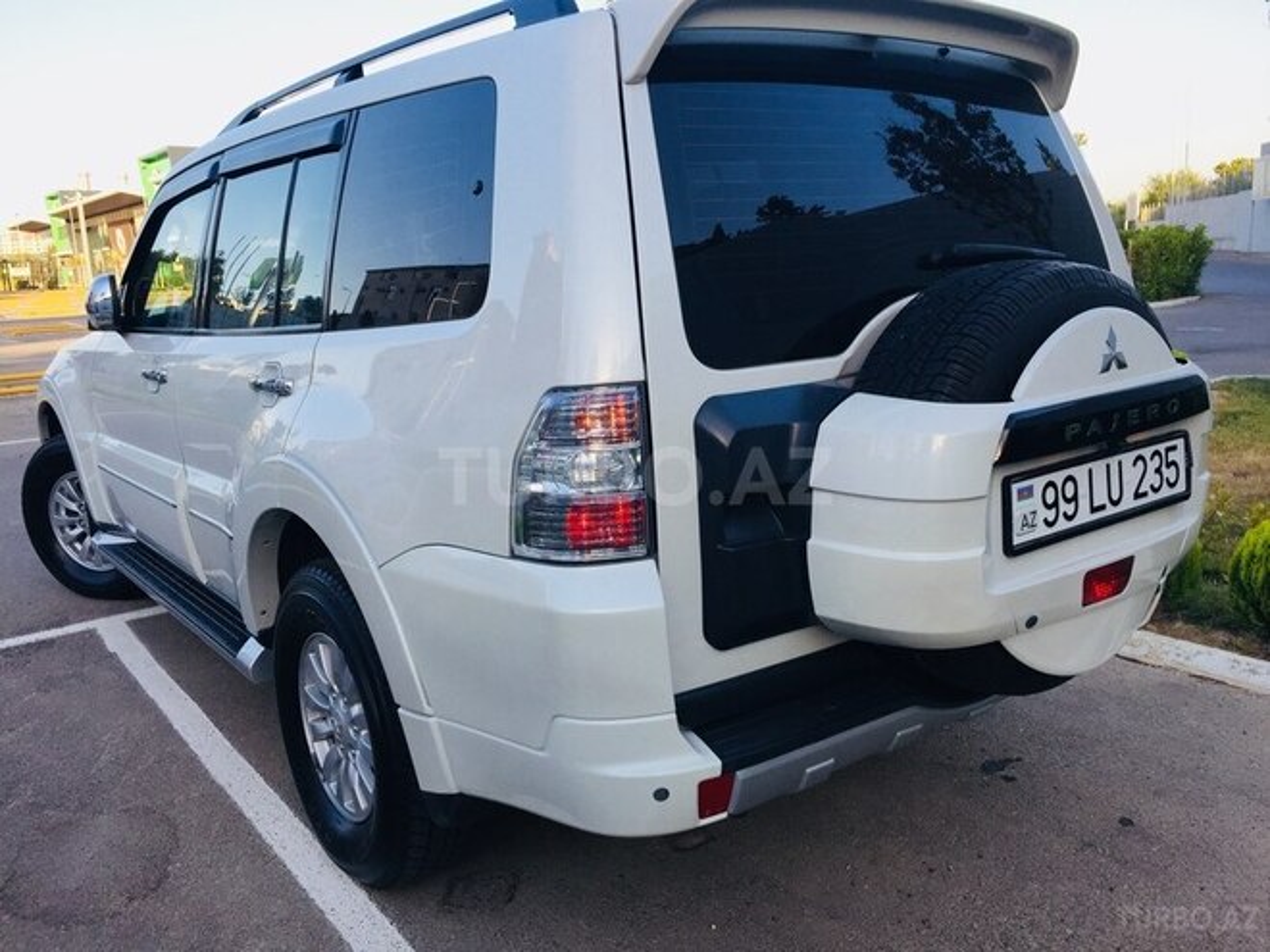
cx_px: 635
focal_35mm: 29
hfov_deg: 61.7
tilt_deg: -10.8
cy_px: 476
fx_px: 1064
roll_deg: +2.0
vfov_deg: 48.2
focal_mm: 4.15
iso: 32
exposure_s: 1/421
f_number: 2.2
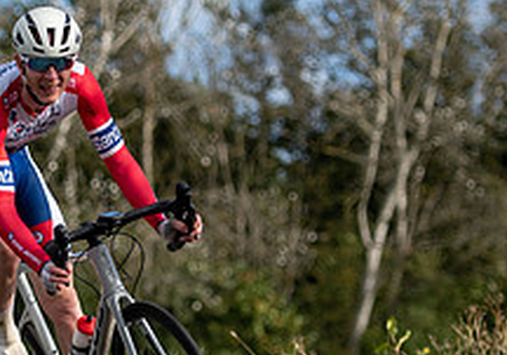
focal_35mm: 340
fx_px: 4861
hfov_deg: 6.0
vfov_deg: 4.2
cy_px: 148
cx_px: 8
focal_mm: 98
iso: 160
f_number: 2.8
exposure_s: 1/2500
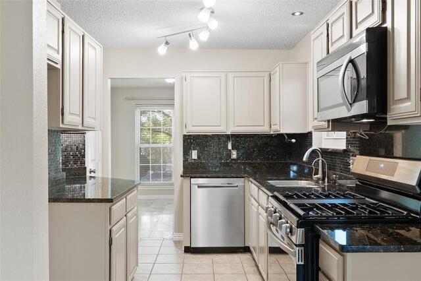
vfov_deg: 42.3
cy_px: 140
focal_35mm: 31
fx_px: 362
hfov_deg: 60.3
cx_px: 210
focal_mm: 21
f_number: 10
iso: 400
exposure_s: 1.6
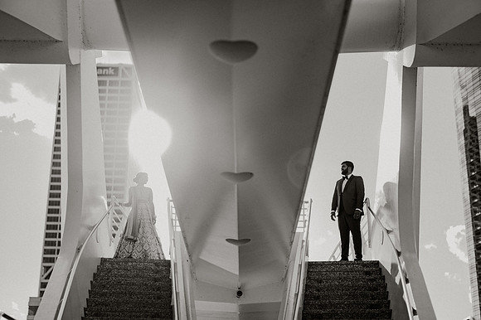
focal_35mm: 58
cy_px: 160
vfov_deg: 23.4
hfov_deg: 34.5
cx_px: 240
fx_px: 774
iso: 100
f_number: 1.4
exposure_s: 1/4000
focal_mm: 58
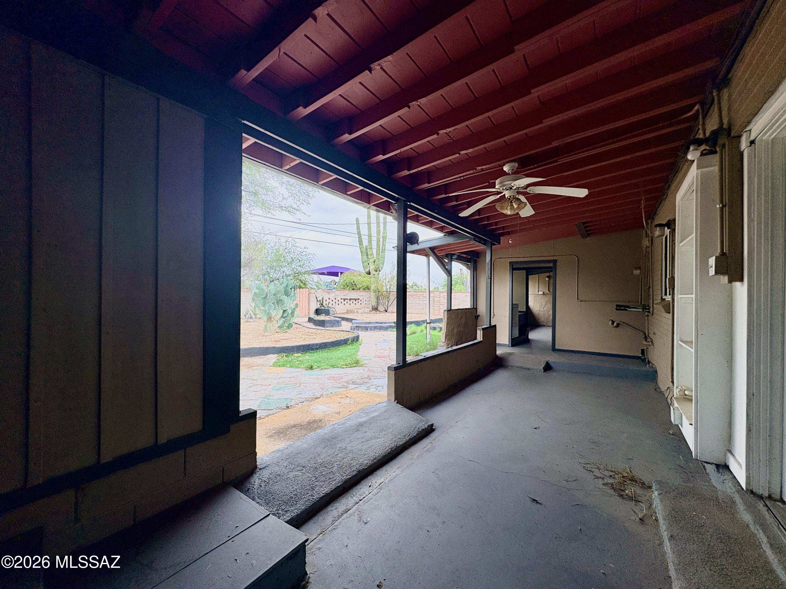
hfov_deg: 102.1
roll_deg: -0.4
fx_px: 318
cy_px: 294
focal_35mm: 14
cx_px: 393
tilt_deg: +0.5
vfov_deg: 85.7
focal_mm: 2.22
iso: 64
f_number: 2.2
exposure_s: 1/459
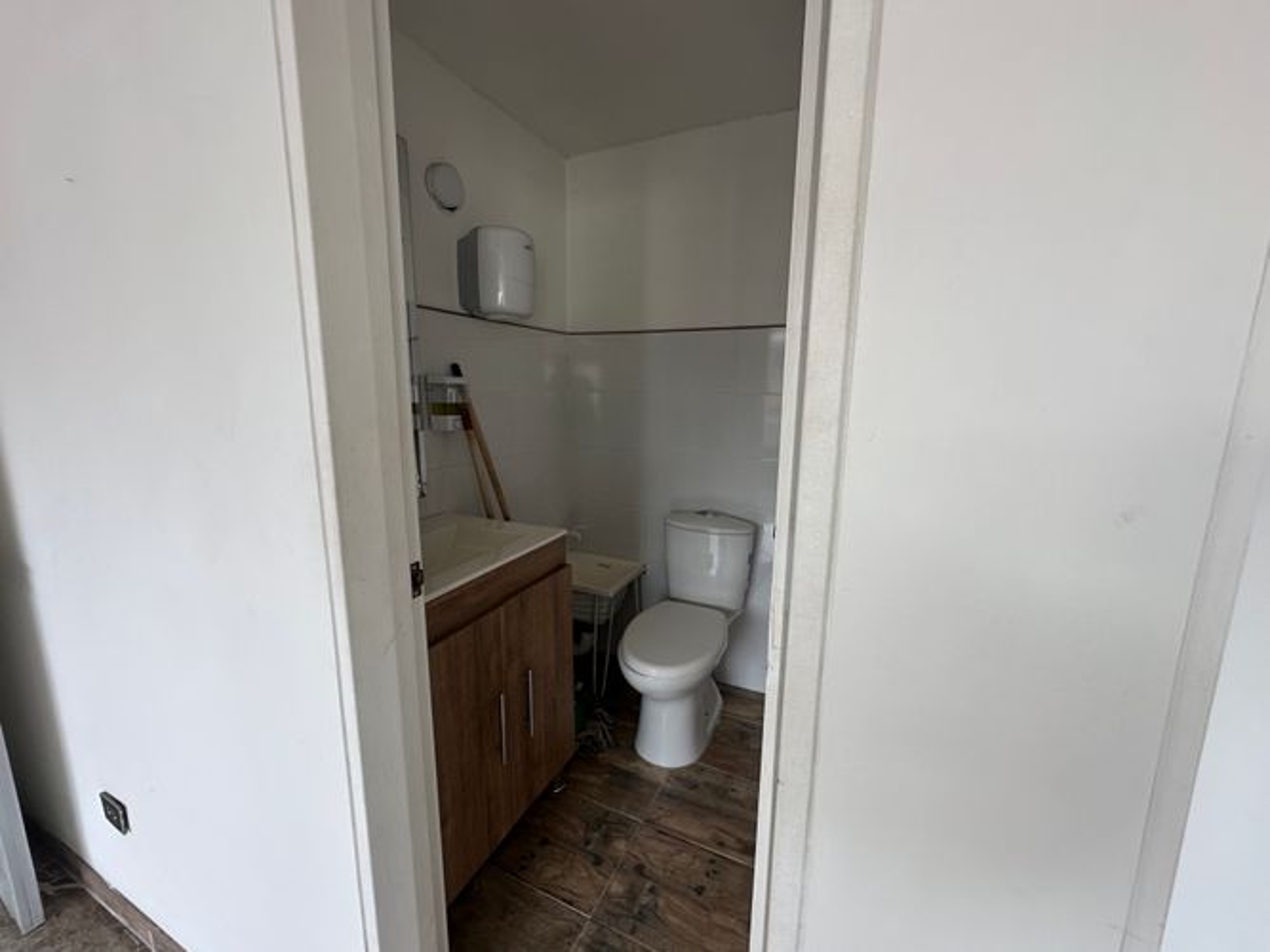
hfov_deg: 102.1
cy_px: 476
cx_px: 635
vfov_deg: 85.7
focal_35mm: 14
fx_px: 514
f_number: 2.2
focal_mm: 2.22
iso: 100
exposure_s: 1/99
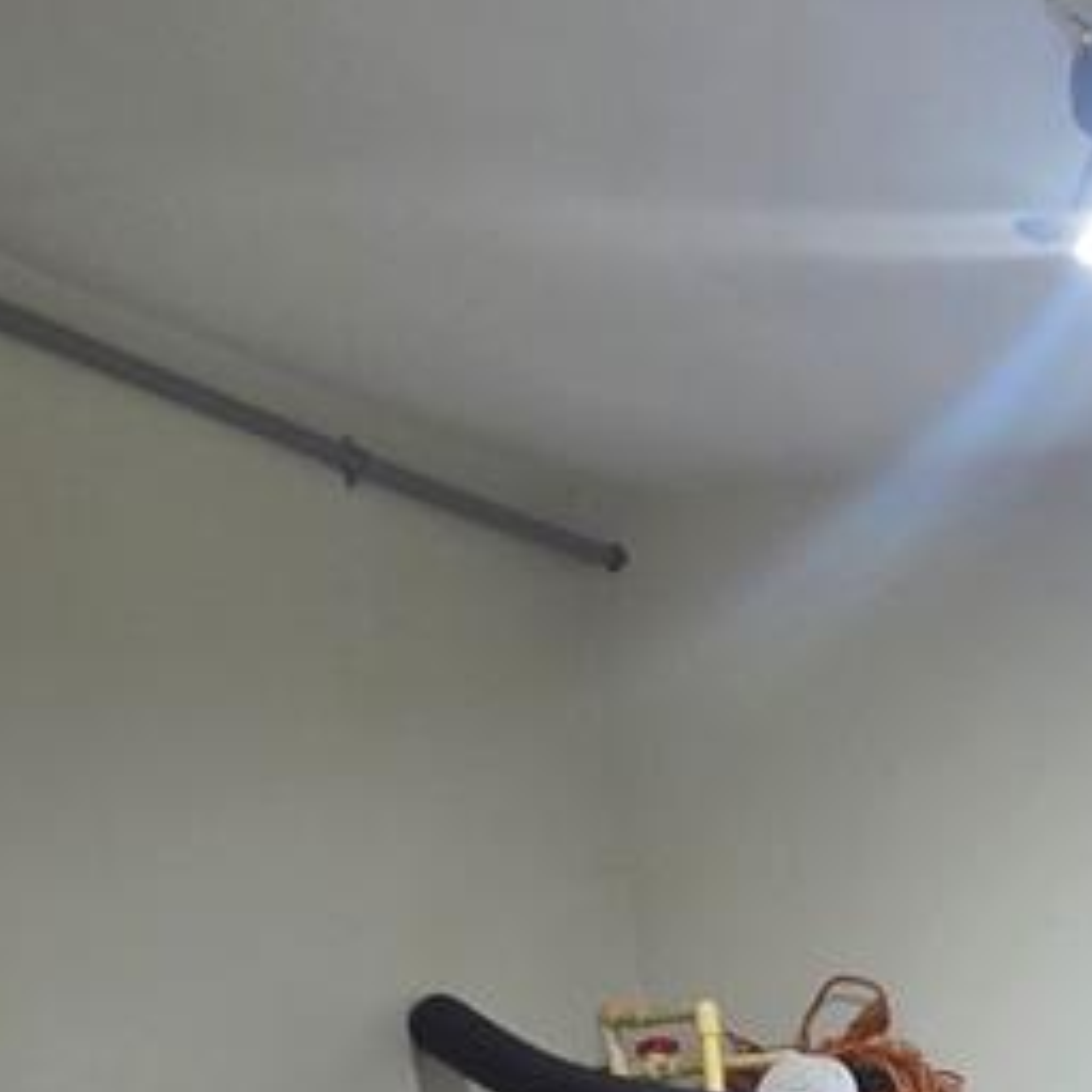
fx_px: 1642
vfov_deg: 30.9
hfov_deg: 27.7
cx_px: 1557
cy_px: 1322
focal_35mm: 46
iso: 250
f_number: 2.2
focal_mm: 2.2
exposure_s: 1/60
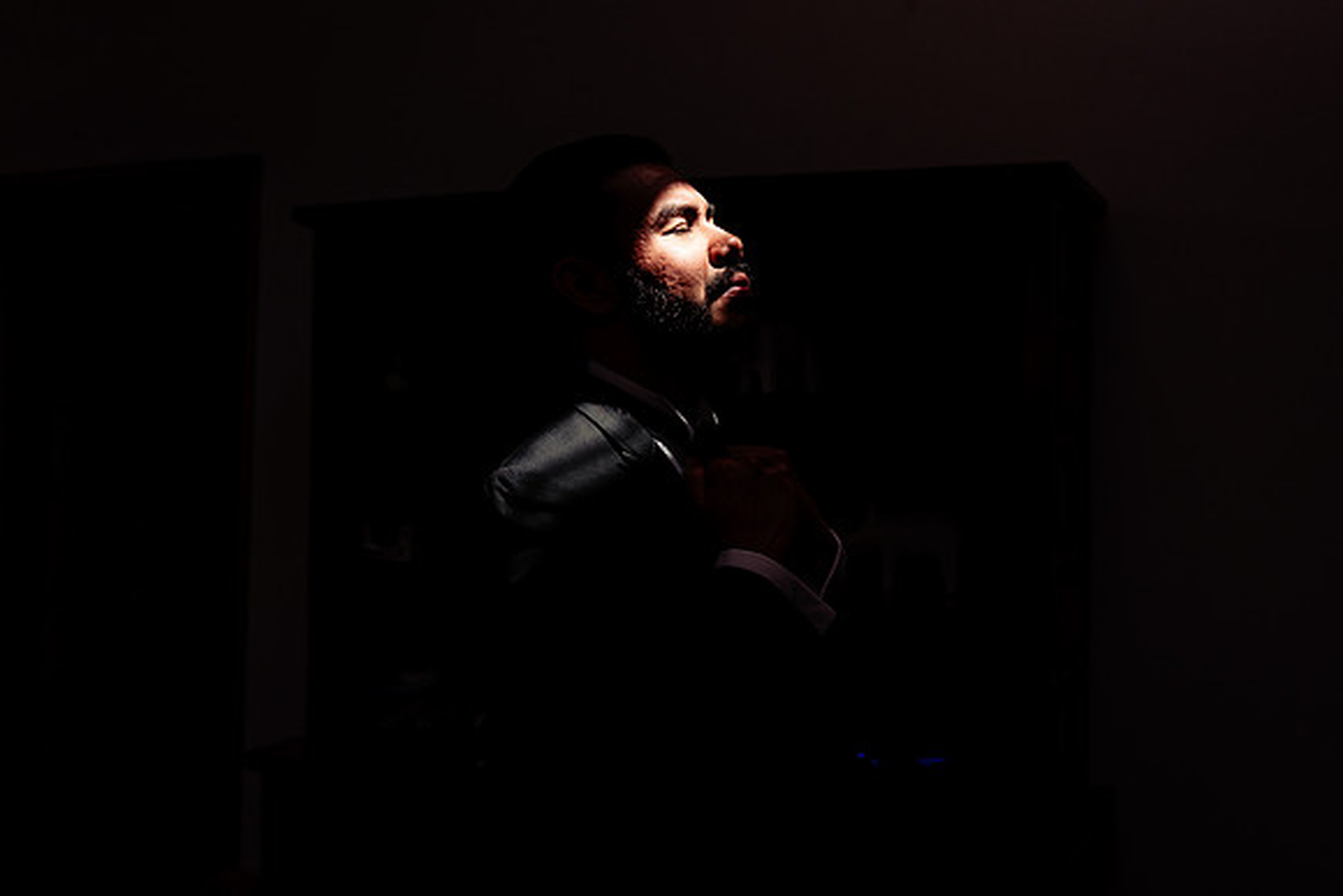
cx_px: 728
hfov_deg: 49.7
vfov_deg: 34.4
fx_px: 1447
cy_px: 427
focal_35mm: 39
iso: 500
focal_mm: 35
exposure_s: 1/4000
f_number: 3.2
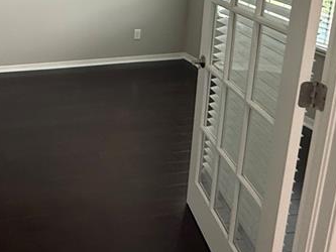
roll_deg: +2.2
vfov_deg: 32.6
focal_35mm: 43
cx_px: 25
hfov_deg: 40.1
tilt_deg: -11.4
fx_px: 418
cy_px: 45
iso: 200
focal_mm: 2.22
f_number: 2.2
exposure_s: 1/60
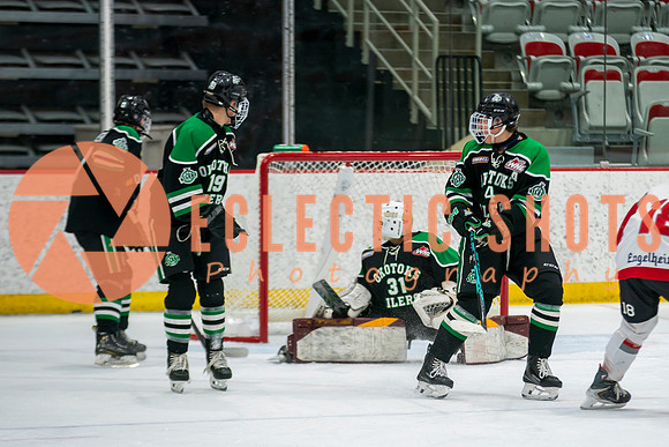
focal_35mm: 239
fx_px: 4435
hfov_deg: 8.6
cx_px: 452
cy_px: 308
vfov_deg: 5.8
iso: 1000
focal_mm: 160
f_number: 2.8
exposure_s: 1/640
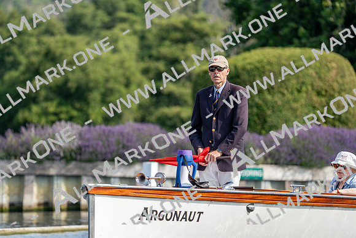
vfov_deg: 3.9
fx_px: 3462
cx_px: 178
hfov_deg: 5.9
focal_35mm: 350
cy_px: 119
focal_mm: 350
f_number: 6.3
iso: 400
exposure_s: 1/1600
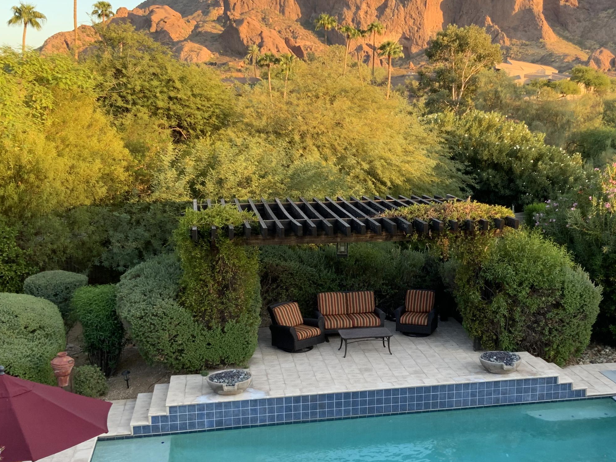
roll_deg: -0.5
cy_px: 260
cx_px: 380
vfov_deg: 32.8
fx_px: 783
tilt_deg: -10.7
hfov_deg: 42.7
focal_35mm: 44
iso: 20
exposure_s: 1/122
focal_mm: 3
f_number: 1.8
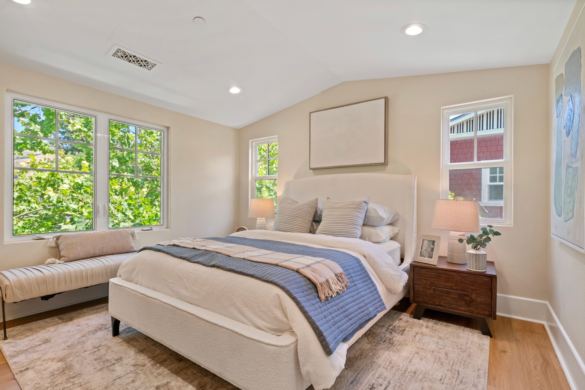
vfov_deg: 73.8
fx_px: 260
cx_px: 292
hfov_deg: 96.7
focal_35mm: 16
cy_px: 195
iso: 400
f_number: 16
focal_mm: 16
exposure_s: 1/5
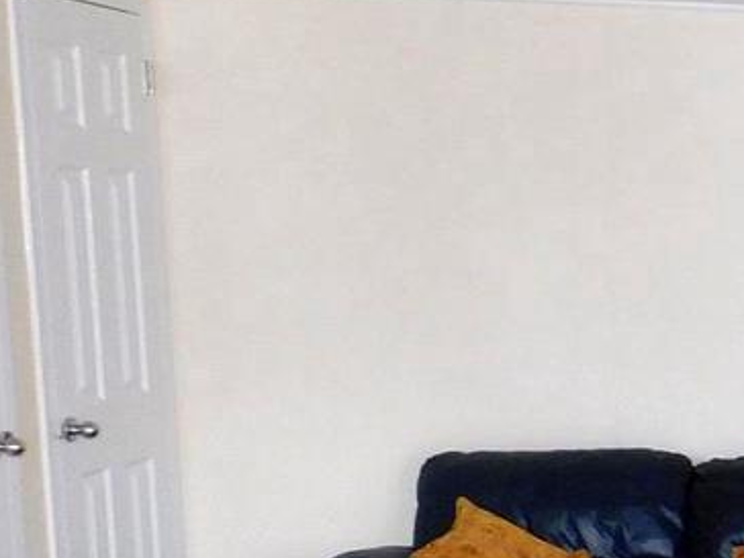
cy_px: 552
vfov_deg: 15.9
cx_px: 1384
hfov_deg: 17.2
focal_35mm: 91
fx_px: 1956
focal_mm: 4
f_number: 3
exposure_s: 1/30
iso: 200
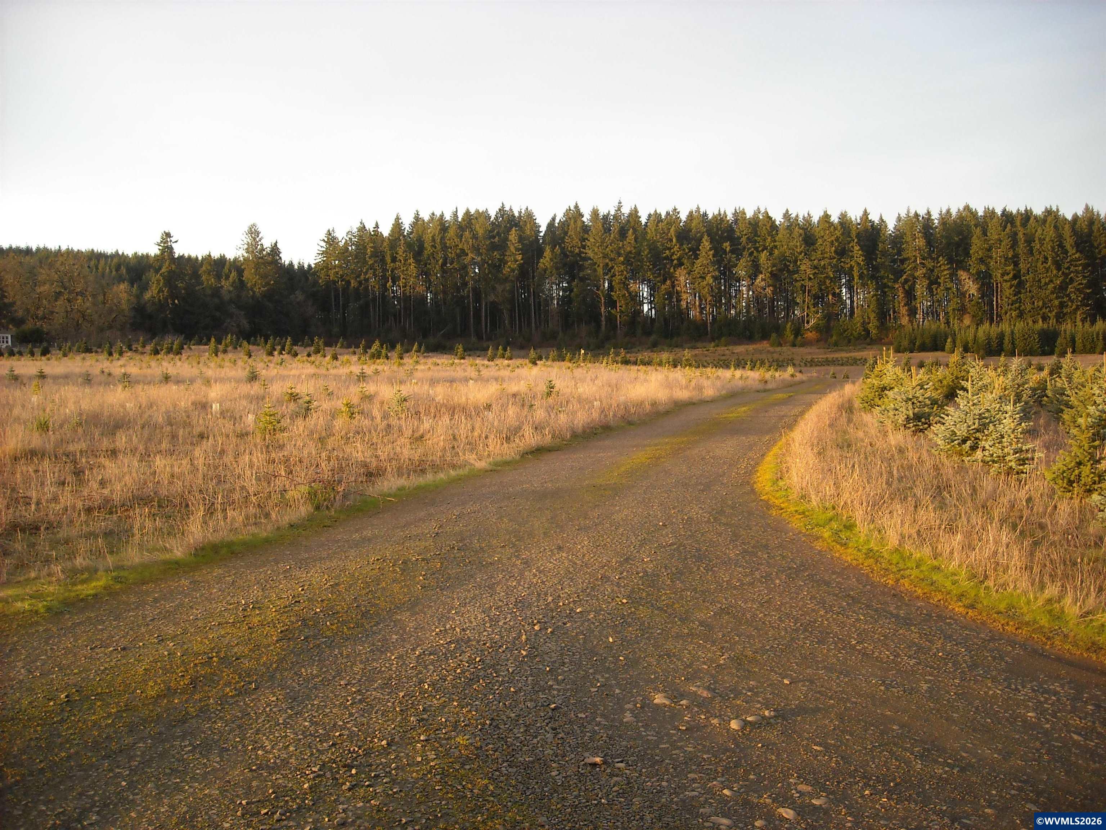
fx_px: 1118
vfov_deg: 40.7
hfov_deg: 52.6
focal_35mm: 35
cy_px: 415
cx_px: 553
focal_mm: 5.7
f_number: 2.8
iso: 154
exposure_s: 1/250
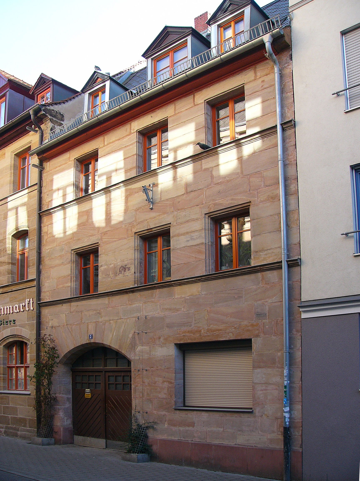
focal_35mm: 36
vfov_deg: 51.4
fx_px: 499
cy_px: 240
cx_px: 180
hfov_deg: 39.7
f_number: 2.8
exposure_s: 1/100
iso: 50
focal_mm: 6
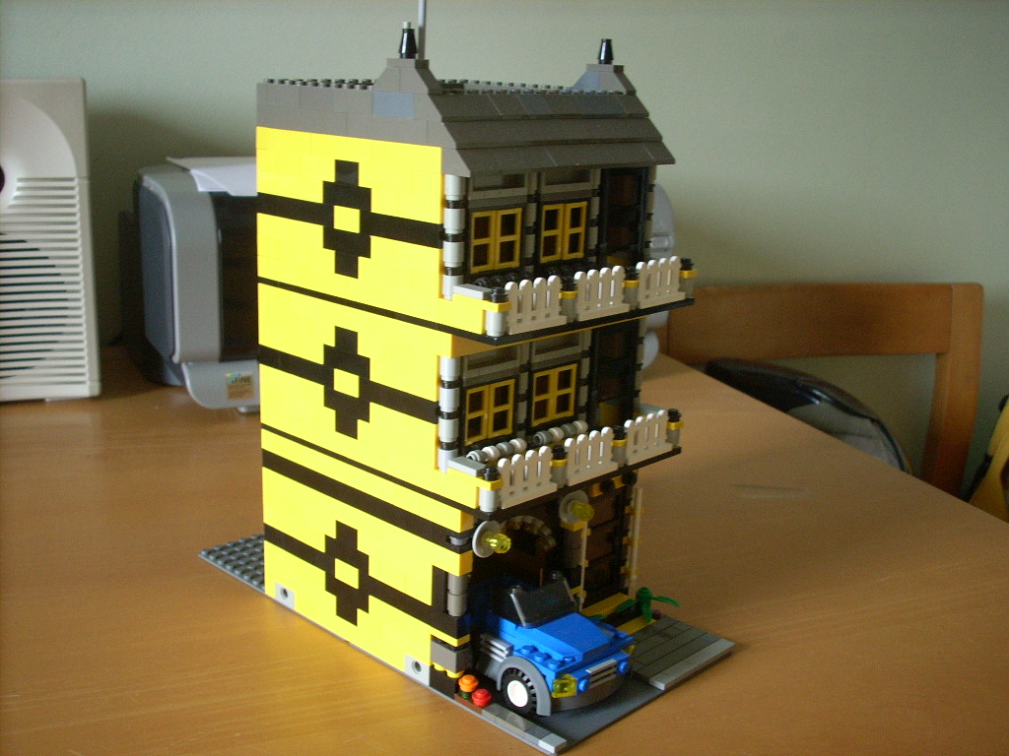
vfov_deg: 38.7
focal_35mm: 37
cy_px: 378
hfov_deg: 50.1
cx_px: 504
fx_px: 1078
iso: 200
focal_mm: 6.2
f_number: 2.8
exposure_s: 1/16.4
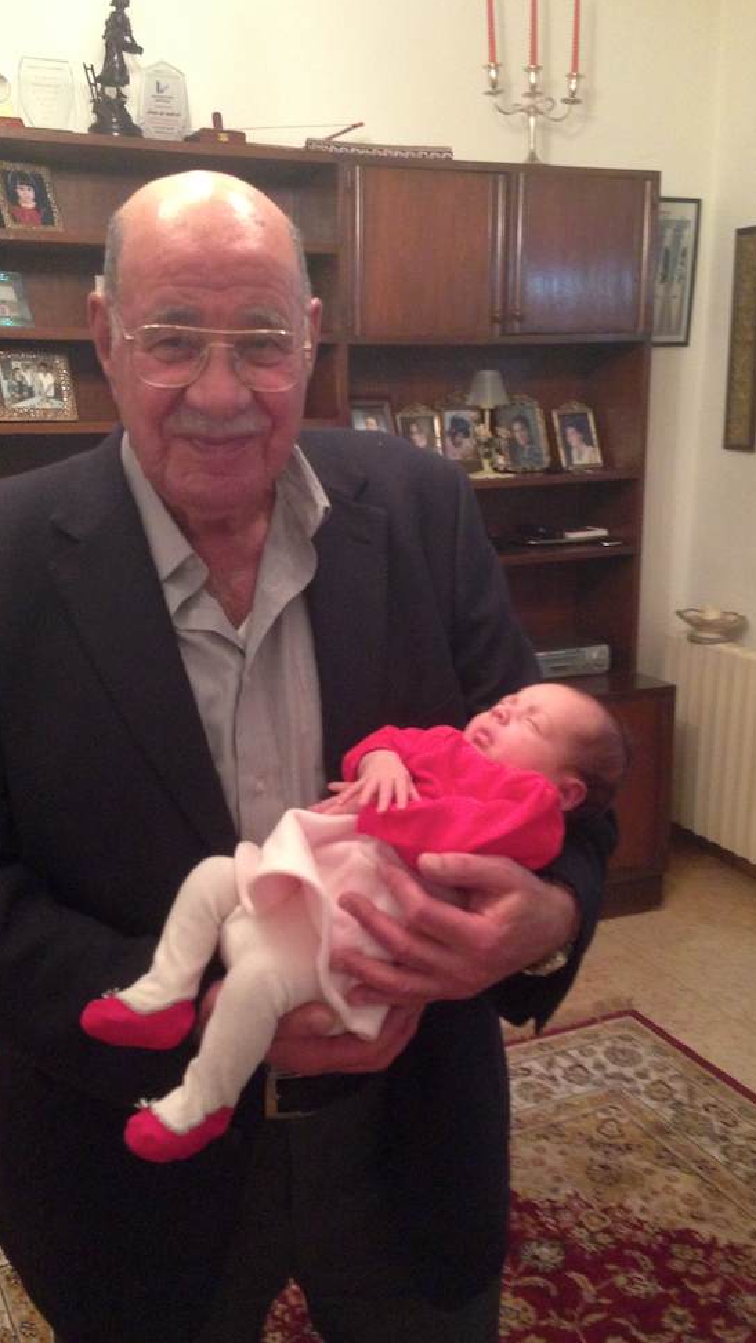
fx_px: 1318
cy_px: 663
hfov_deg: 32.0
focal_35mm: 37
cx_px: 332
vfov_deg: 54.0
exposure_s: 1/20
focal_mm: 4.13
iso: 320
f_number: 2.4
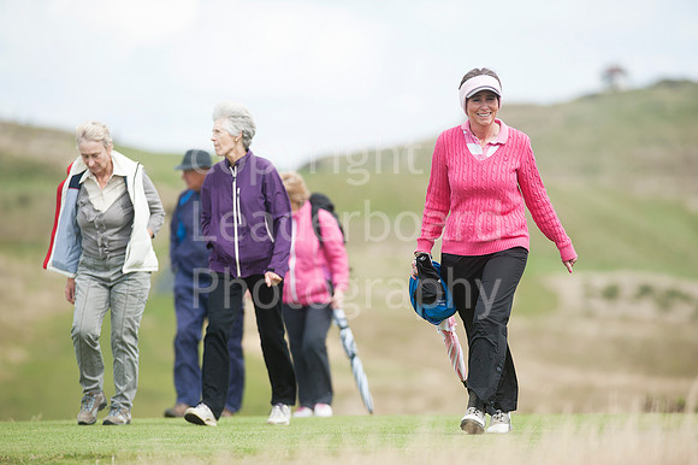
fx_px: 5813
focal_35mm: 300
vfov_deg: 4.6
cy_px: 232
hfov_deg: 6.9
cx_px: 349
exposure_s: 1/3200
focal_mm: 300
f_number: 5.6
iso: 400
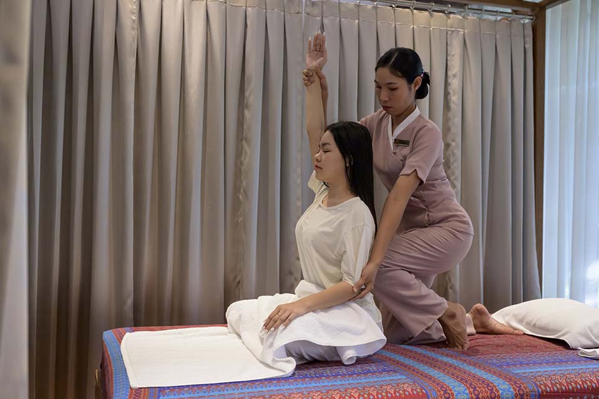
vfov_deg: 34.2
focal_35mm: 39
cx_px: 300
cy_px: 200
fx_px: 649
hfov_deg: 49.6
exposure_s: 1/200
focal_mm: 39
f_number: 3.5
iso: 5600
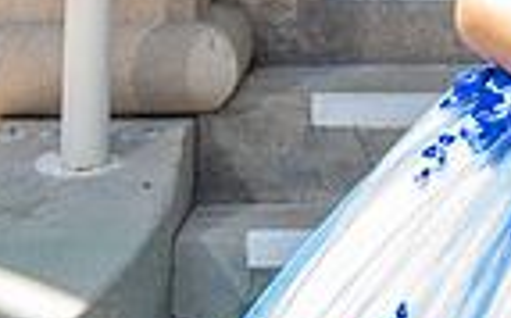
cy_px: -342
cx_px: 960
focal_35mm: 245
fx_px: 3408
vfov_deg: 5.2
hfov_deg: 8.2
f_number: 4.5
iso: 80
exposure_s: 1/200
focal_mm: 52.3
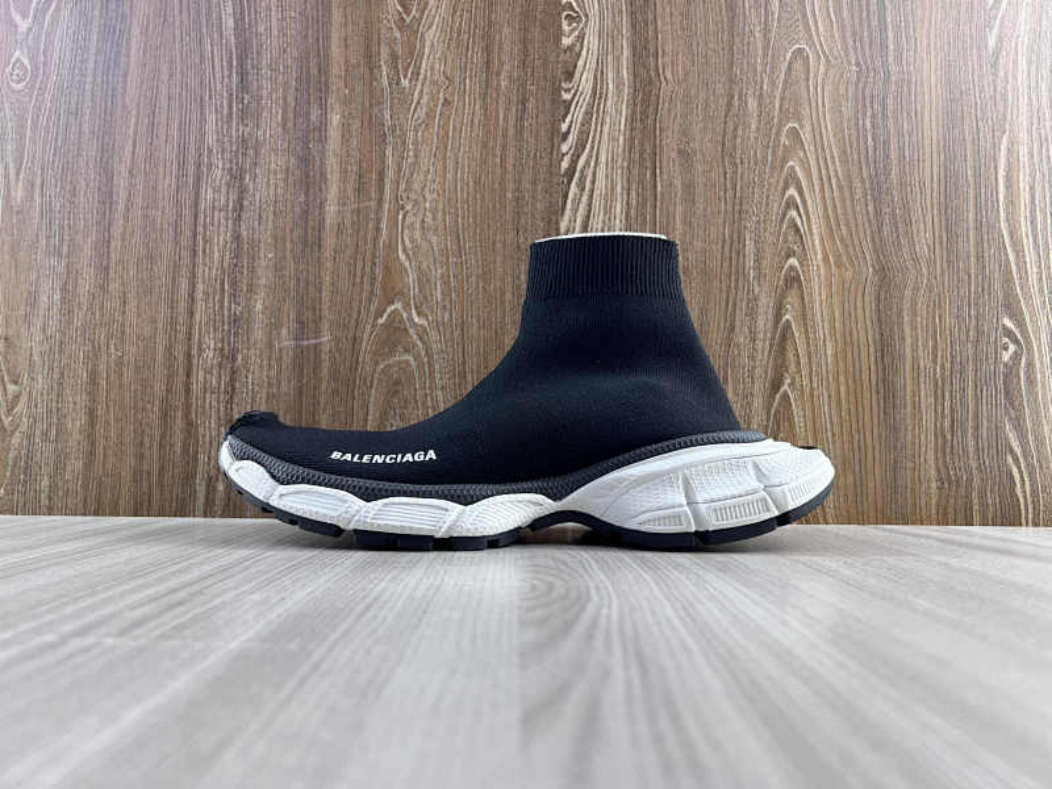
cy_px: 394
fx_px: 790
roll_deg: -0.4
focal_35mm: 26
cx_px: 526
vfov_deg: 53.1
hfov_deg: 67.3
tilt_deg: +3.0
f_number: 1.5
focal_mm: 5.7
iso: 32
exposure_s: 1/117
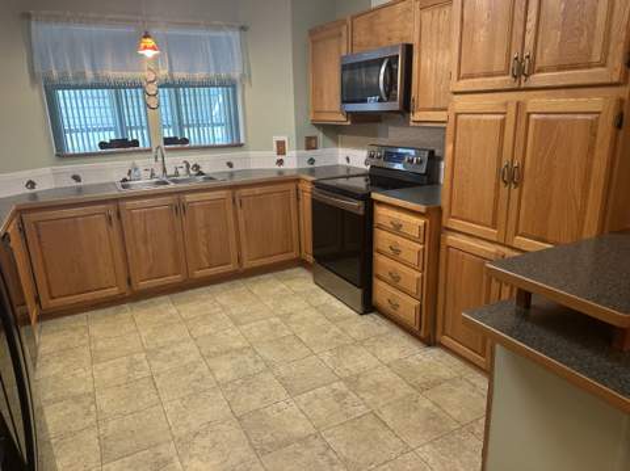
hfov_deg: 71.7
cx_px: 315
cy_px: 236
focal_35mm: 24
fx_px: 436
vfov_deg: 56.7
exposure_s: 1/60
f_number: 1.78
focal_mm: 6.86
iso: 200
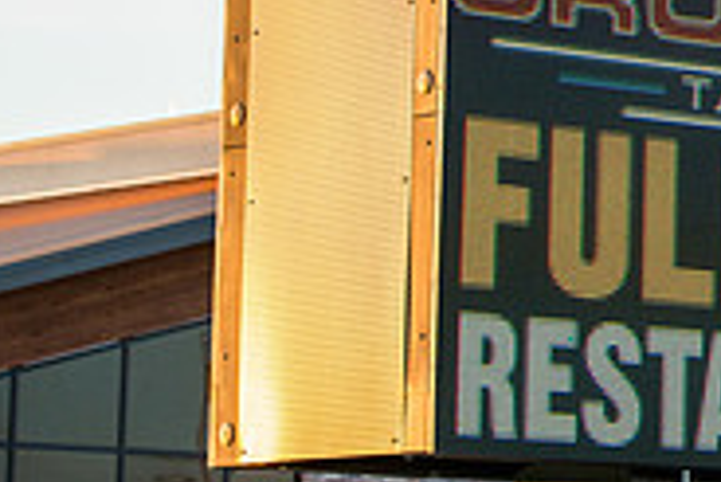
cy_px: -41
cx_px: 1117
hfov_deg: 9.0
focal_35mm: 221
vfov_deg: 6.2
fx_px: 4429
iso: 800
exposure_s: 1/320
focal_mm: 70
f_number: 5
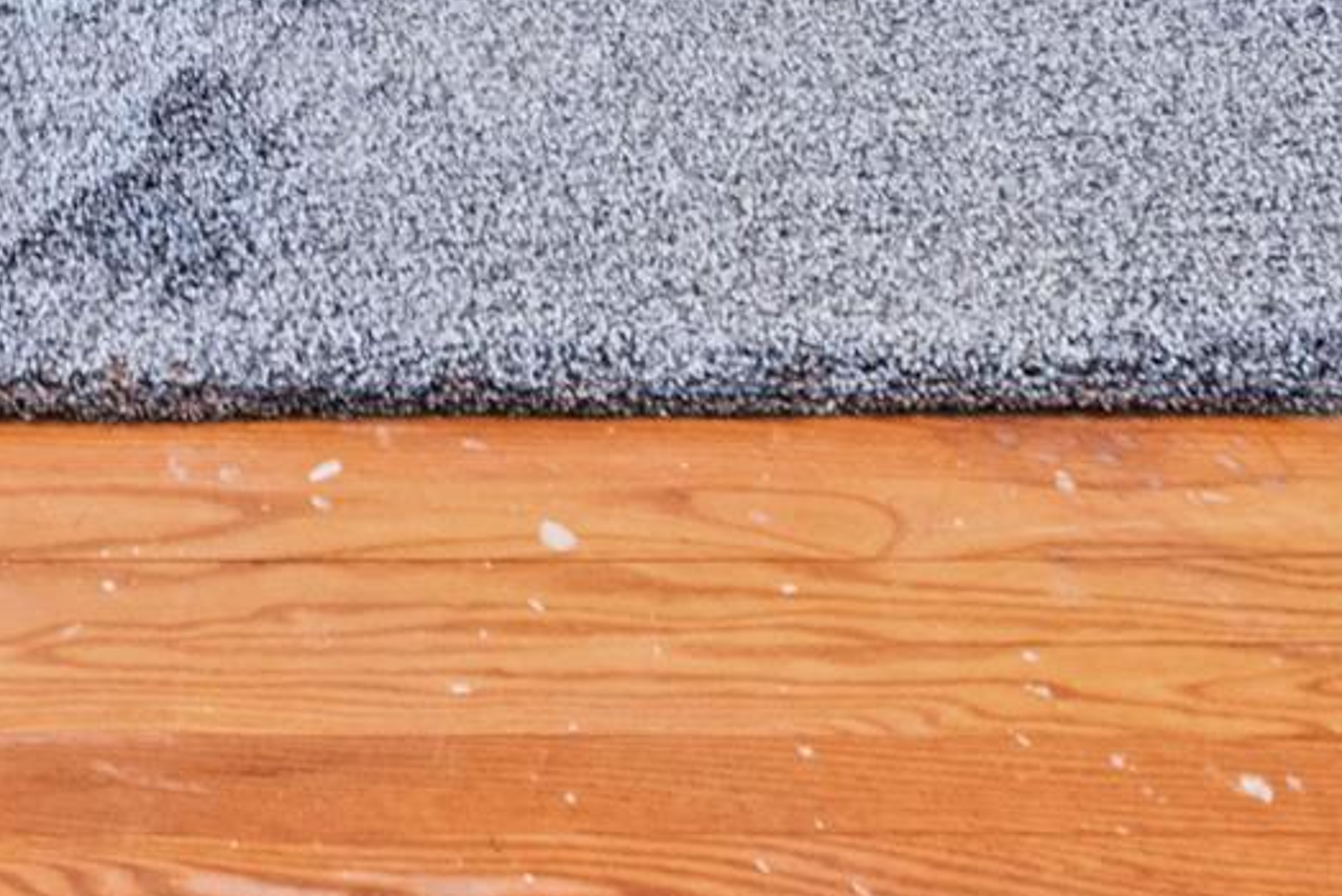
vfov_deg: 11.7
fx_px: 3058
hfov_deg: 22.4
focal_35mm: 82
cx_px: -353
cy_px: -1585
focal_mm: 14
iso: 800
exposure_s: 1
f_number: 8
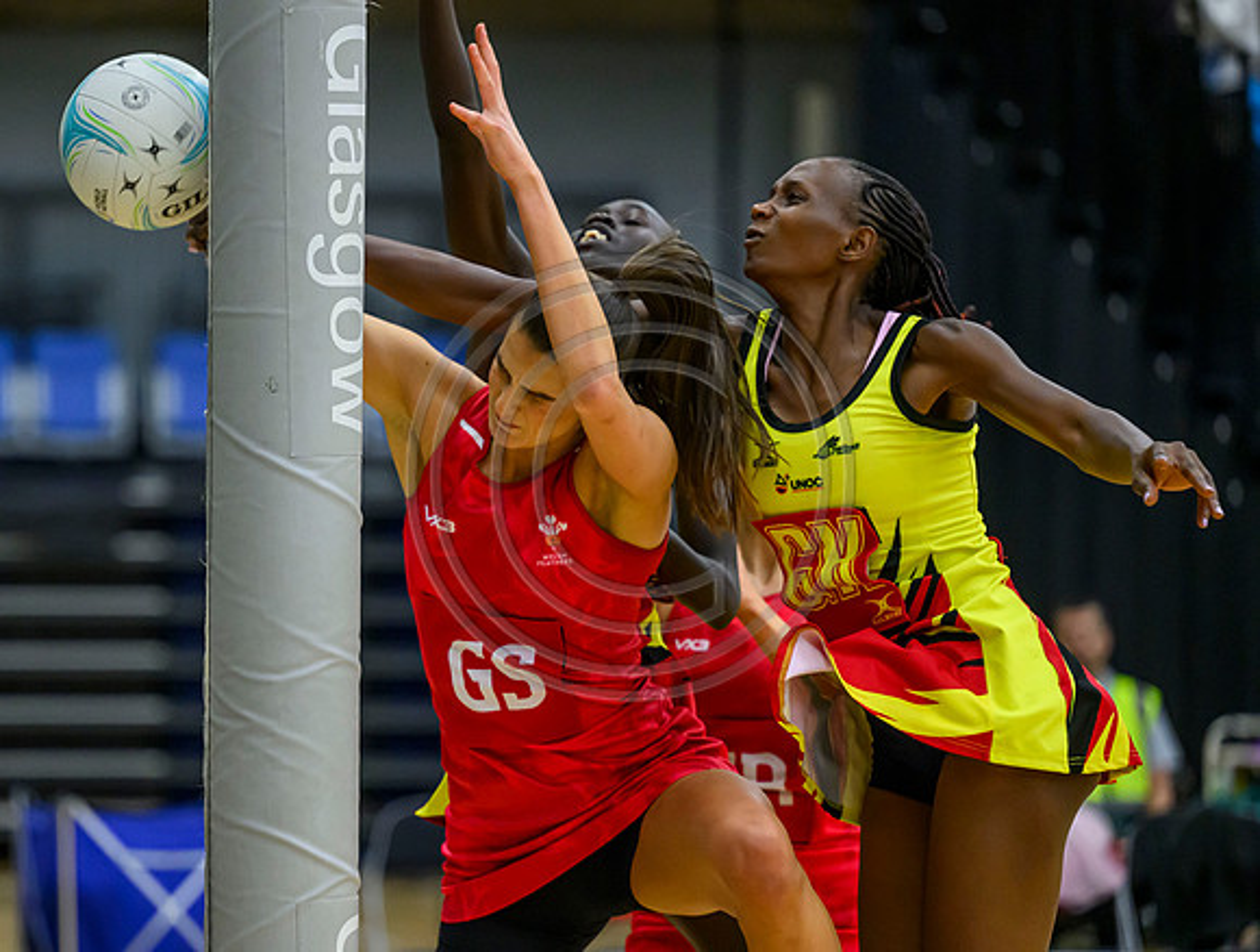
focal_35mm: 217
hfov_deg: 9.1
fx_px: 7921
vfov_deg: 6.9
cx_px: 431
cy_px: 577
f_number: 2.8
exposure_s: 1/1250
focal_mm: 160
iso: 4000
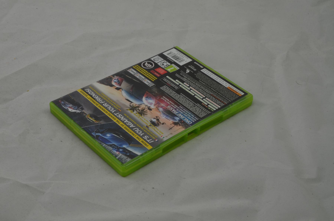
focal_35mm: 60
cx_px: 167
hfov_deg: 33.5
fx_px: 556
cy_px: 110
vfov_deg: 22.5
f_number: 20
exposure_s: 1/3
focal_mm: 40
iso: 100
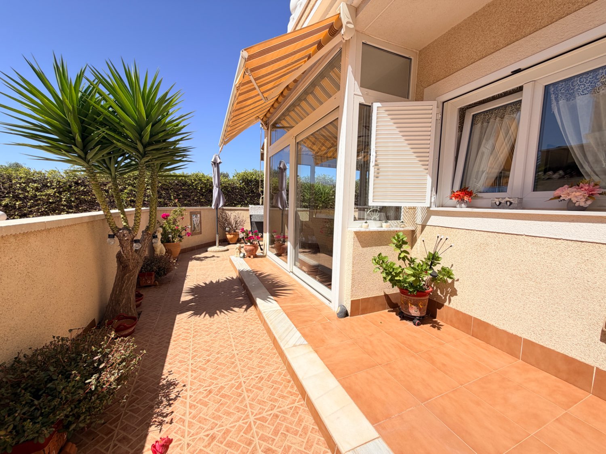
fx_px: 245
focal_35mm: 14
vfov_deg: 85.7
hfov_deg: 102.1
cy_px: 227
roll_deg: -0.1
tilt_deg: -4.4
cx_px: 303
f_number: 2.2
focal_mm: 2.22
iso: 20
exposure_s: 1/1167
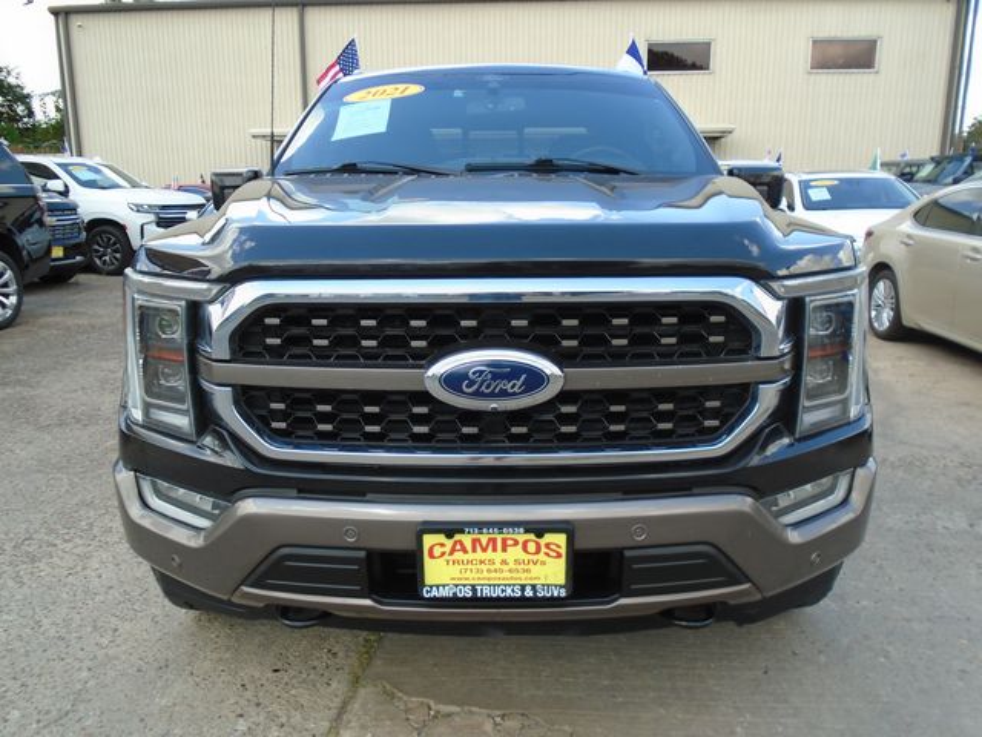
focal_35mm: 26
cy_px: 368
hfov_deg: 67.3
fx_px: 738
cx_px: 491
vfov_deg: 53.1
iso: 100
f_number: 3.2
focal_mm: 4.6
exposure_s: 1/250
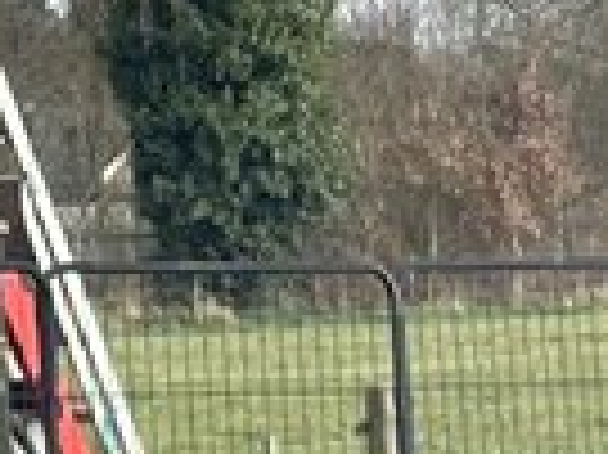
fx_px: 6405
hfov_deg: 5.4
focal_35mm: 365
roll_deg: +1.5
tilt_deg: -6.9
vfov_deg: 4.0
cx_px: 815
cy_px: 917
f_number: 1.78
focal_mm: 6.86
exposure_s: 1/676
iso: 64
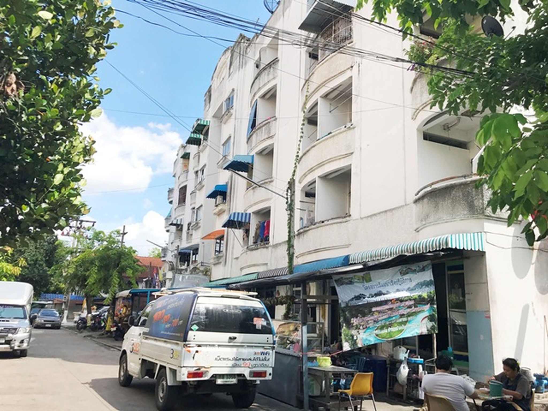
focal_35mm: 28
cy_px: 206
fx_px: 443
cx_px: 274
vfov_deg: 49.7
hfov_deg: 63.4
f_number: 1.8
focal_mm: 3.99
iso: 20
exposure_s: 1/1570
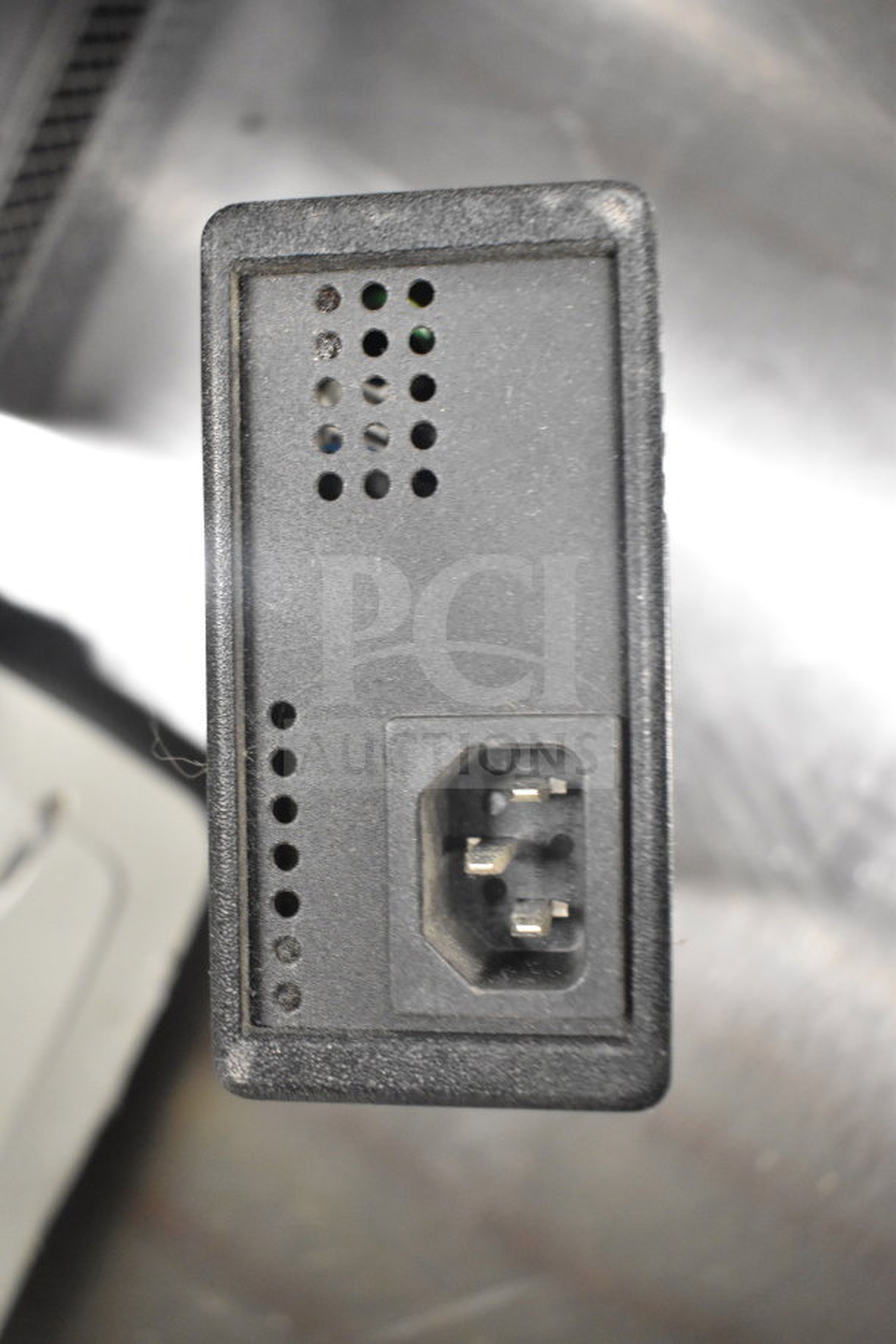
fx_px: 1288
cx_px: 448
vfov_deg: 55.1
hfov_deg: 38.4
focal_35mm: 34
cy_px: 672
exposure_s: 1/40
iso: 4000
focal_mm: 23
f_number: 3.8
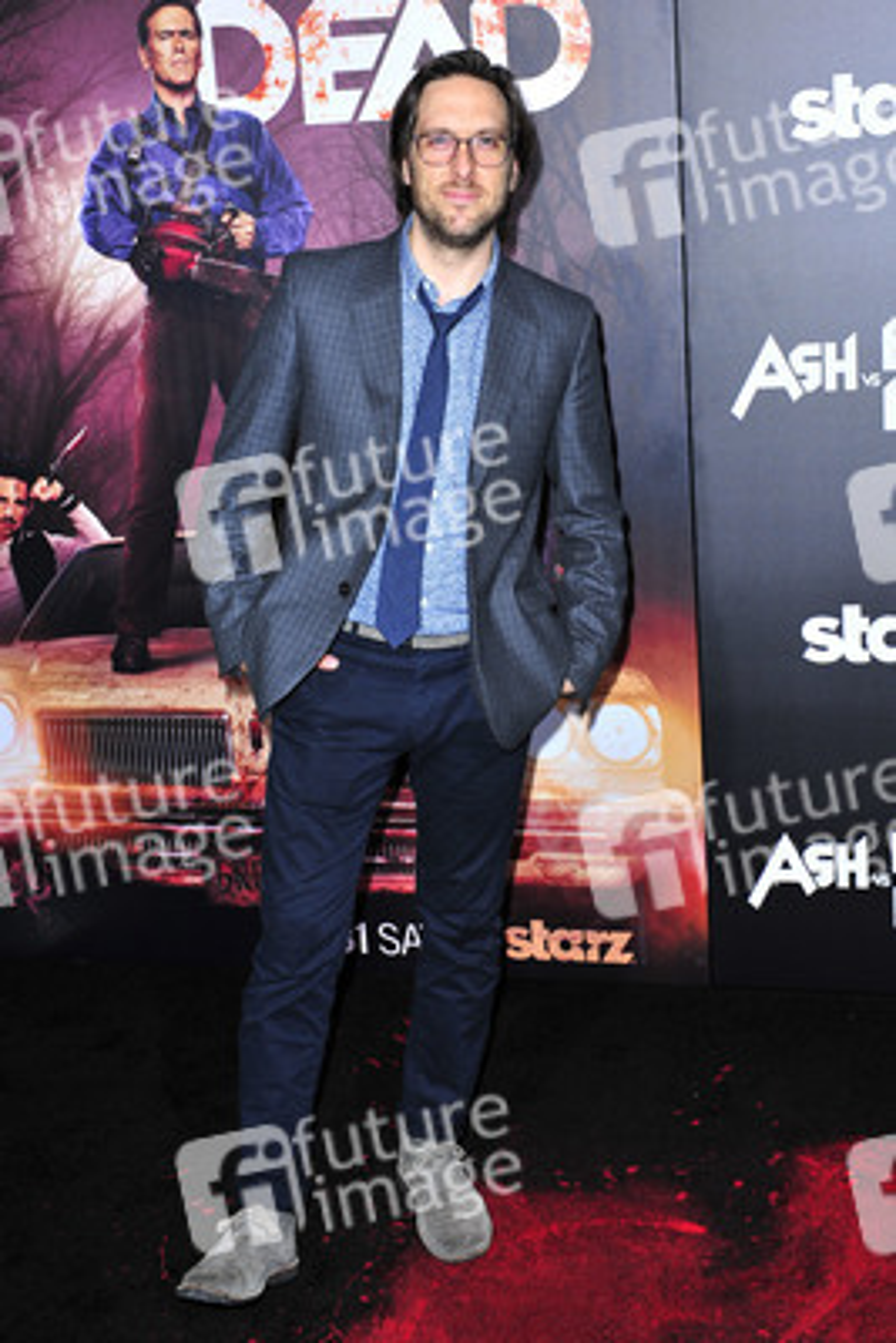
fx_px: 1641
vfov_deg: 44.5
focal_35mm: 44
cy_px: 672
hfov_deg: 30.5
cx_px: 448
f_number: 5.6
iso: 640
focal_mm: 44
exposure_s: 1/320
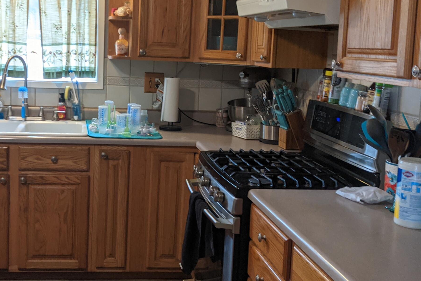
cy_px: 104
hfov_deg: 41.4
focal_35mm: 47
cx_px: 140
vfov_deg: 28.5
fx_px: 550
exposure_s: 1/30
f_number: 1.73
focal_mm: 4.38
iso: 71
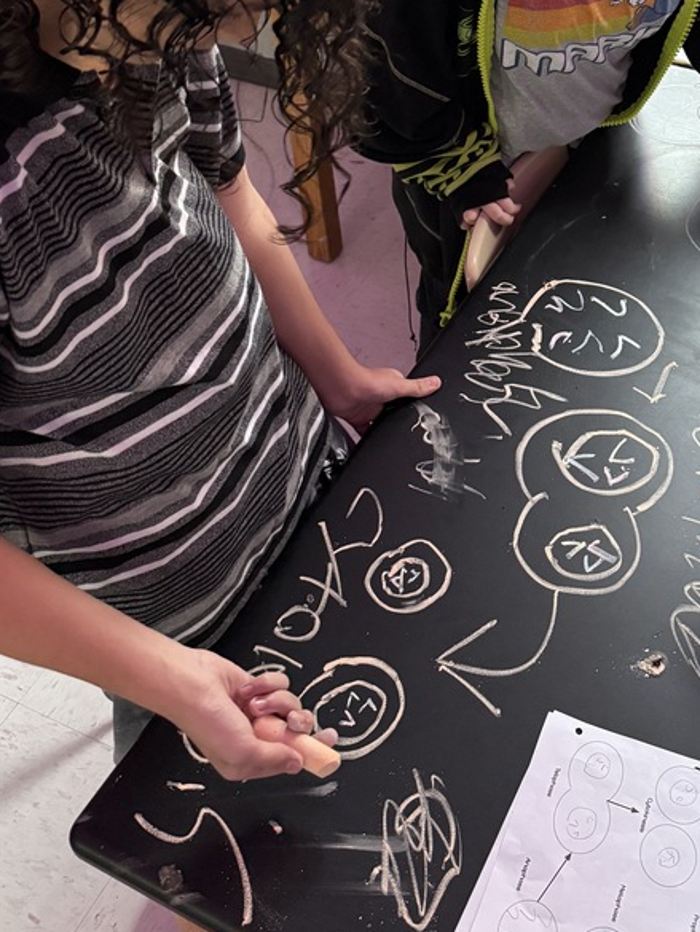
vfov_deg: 42.4
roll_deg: +0.2
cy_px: 159
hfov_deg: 33.4
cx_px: 553
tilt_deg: -36.9
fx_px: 1132
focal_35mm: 42
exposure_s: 1/60
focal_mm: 6.76
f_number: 1.78
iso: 500
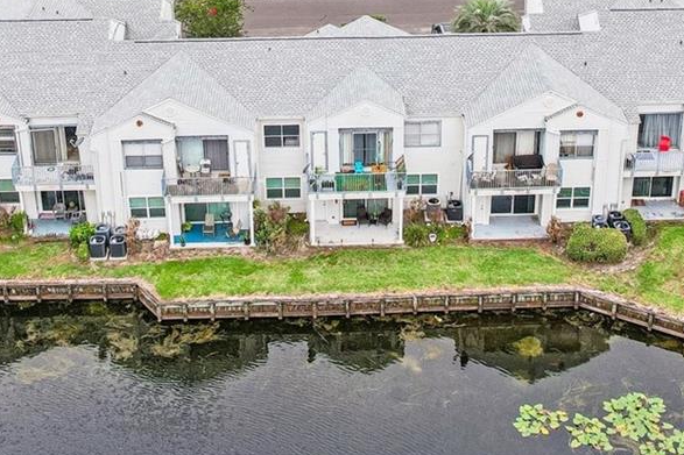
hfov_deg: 33.4
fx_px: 1140
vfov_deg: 21.7
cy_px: -8
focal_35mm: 60
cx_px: 366
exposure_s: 1/1000
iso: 140
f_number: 2.8
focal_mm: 8.4
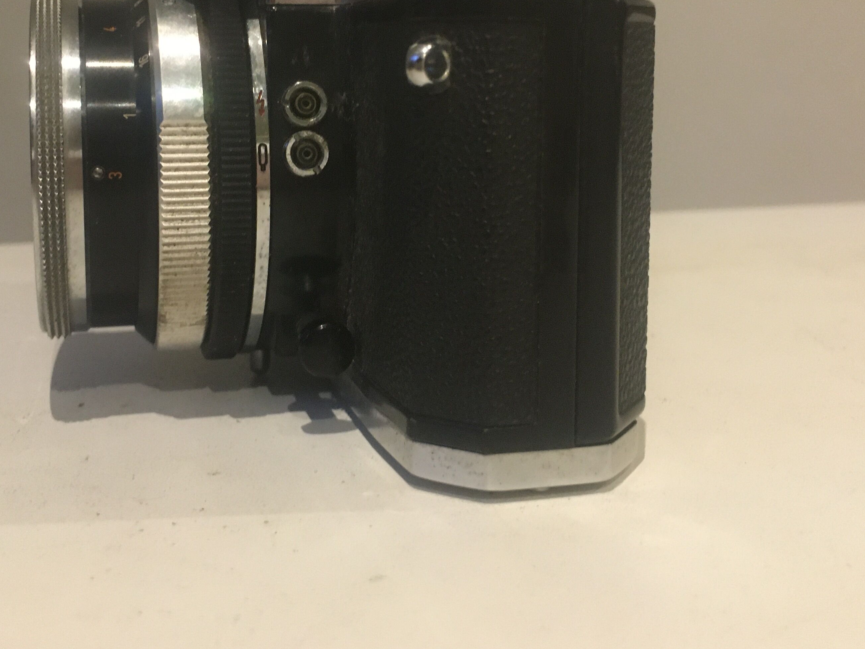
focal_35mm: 45
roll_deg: +0.7
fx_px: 1125
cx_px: 372
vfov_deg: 31.8
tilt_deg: -4.2
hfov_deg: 42.0
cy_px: 186
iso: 200
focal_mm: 4.15
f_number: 2.2
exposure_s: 1/20
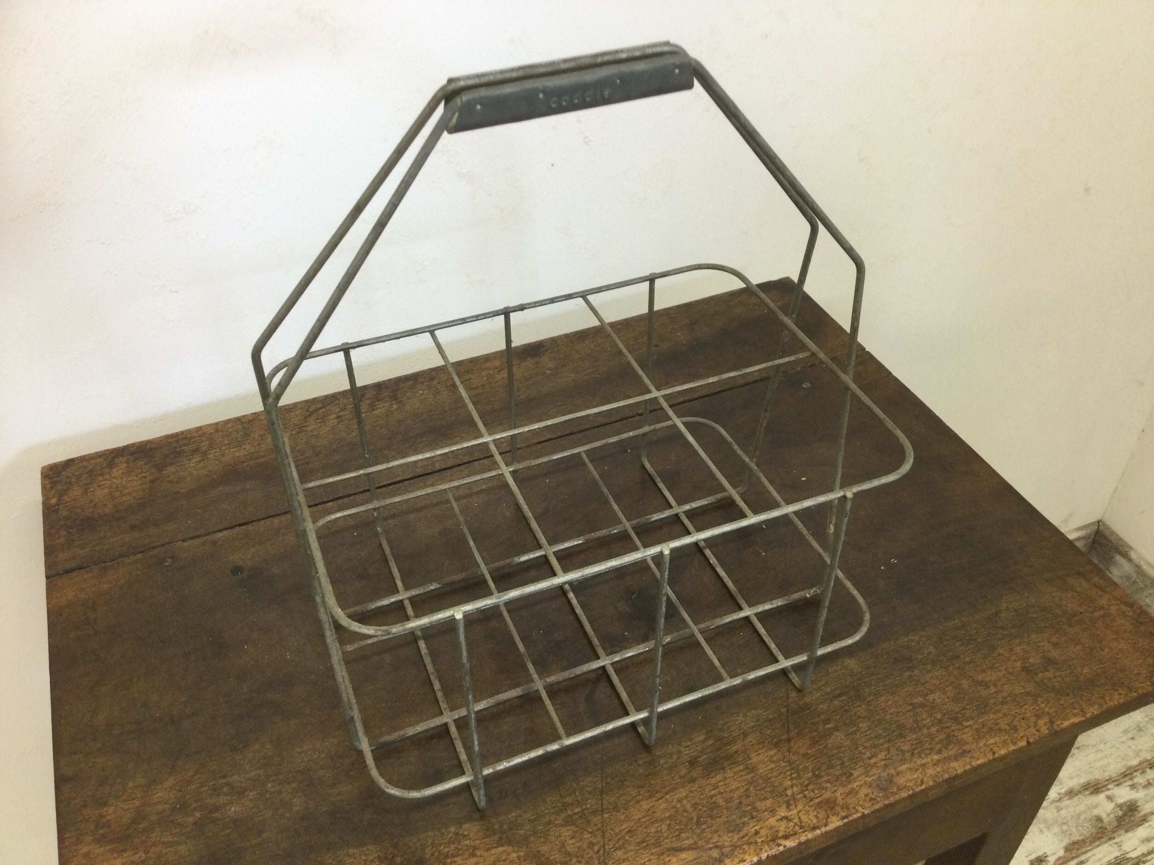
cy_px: 432
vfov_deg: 45.4
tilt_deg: -40.5
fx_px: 1033
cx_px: 577
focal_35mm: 31
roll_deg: -1.1
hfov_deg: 58.4
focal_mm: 3.3
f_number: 2.4
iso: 80
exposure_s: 1/33
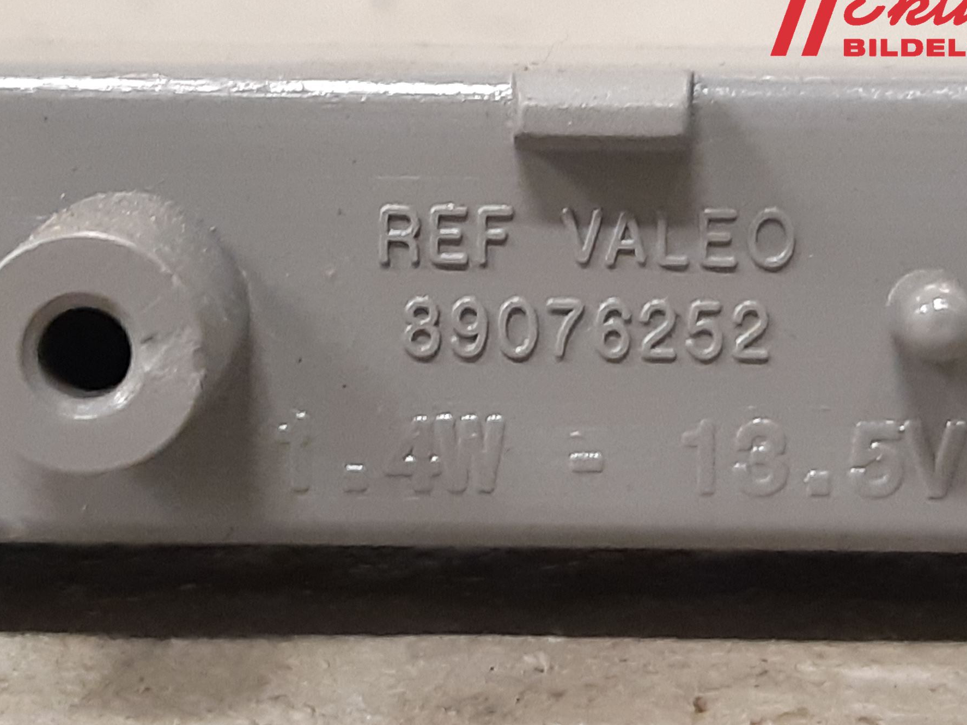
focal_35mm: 30
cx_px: 547
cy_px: 382
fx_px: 838
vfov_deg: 46.8
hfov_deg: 59.8
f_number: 1.7
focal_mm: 3.93
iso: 200
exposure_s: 1/33
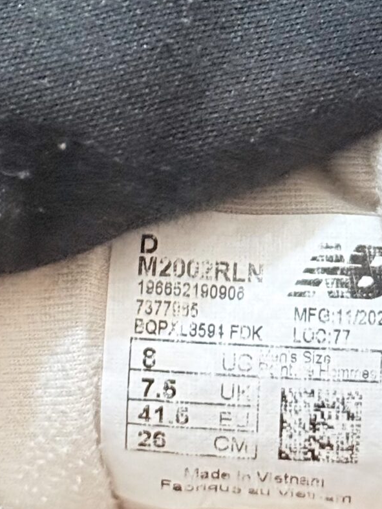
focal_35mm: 156
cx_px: 200
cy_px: -47
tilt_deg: -35.6
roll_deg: +4.3
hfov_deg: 9.5
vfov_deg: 12.5
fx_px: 2295
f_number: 1.78
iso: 500
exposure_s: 1/33
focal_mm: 6.76
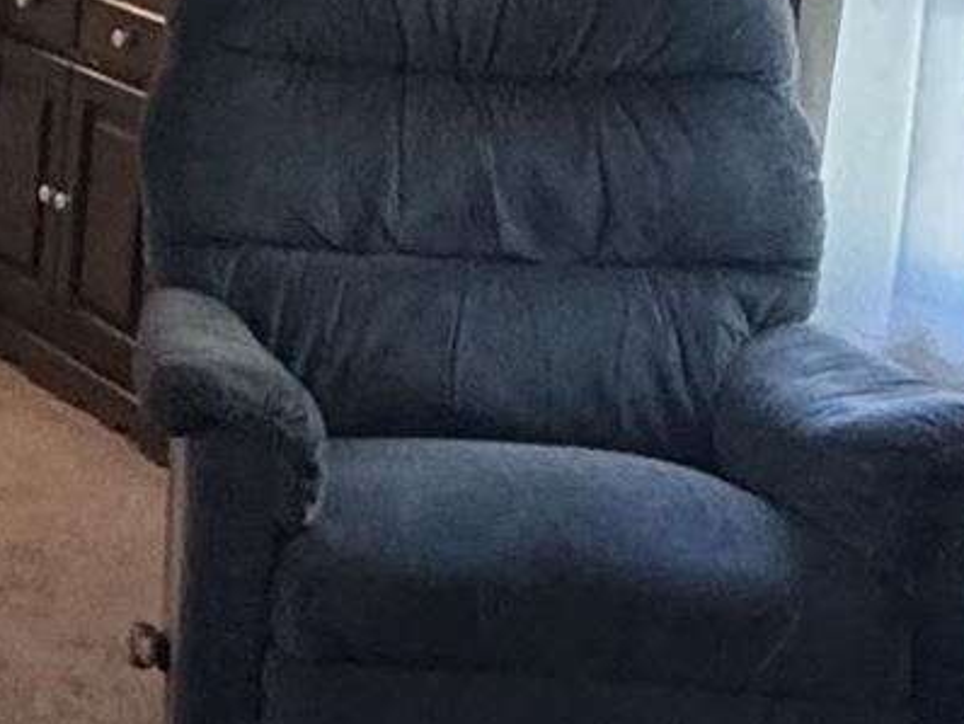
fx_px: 3009
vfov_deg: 13.4
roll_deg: -0.1
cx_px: -744
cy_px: -77
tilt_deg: -10.0
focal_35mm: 108
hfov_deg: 15.7
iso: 320
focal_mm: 2.22
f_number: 2.2
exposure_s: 1/60
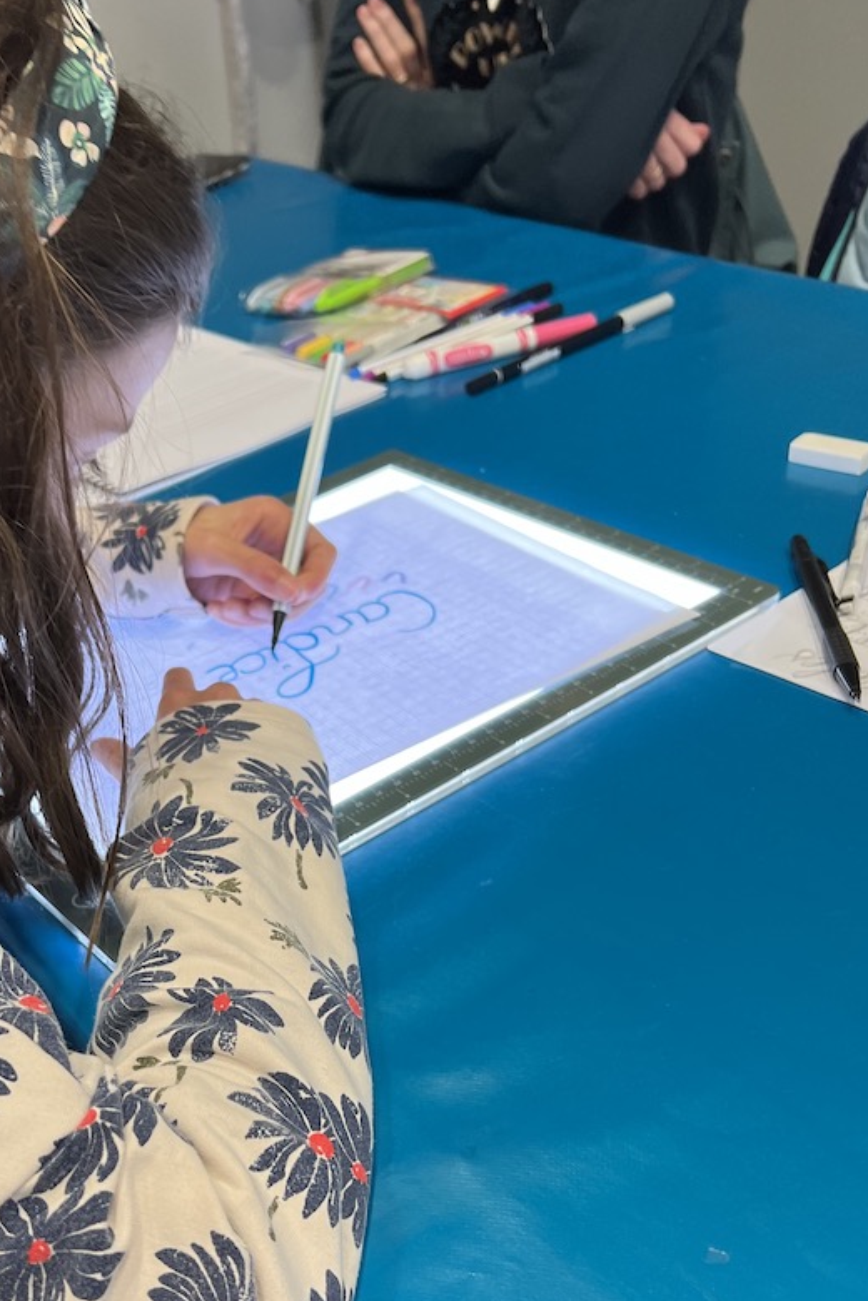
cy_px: 863
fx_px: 1338
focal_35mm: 37
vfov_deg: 51.0
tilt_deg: -38.3
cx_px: 260
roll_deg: +10.5
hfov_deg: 35.4
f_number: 1.5
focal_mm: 5.7
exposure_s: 1/100
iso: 100
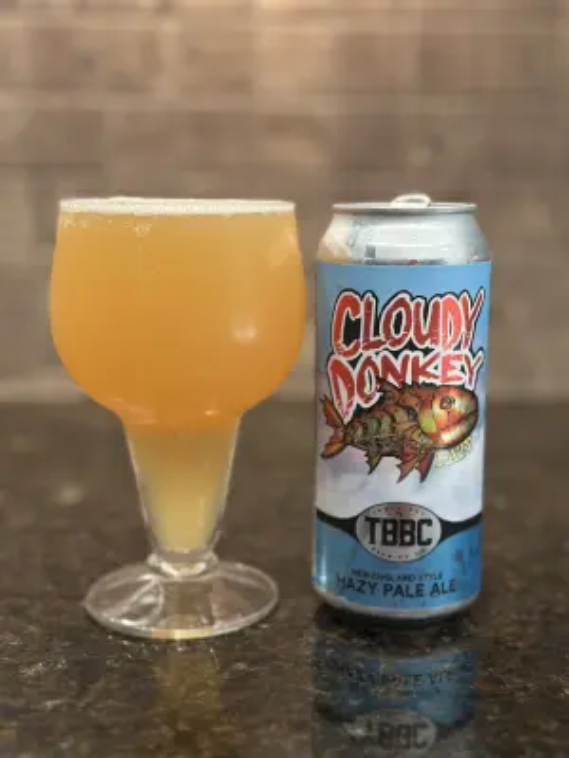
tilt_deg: -11.4
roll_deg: +1.8
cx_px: 284
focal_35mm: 48
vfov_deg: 39.7
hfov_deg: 30.3
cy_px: 379
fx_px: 1052
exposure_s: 1/40
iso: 320
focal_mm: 6.86
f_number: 1.78
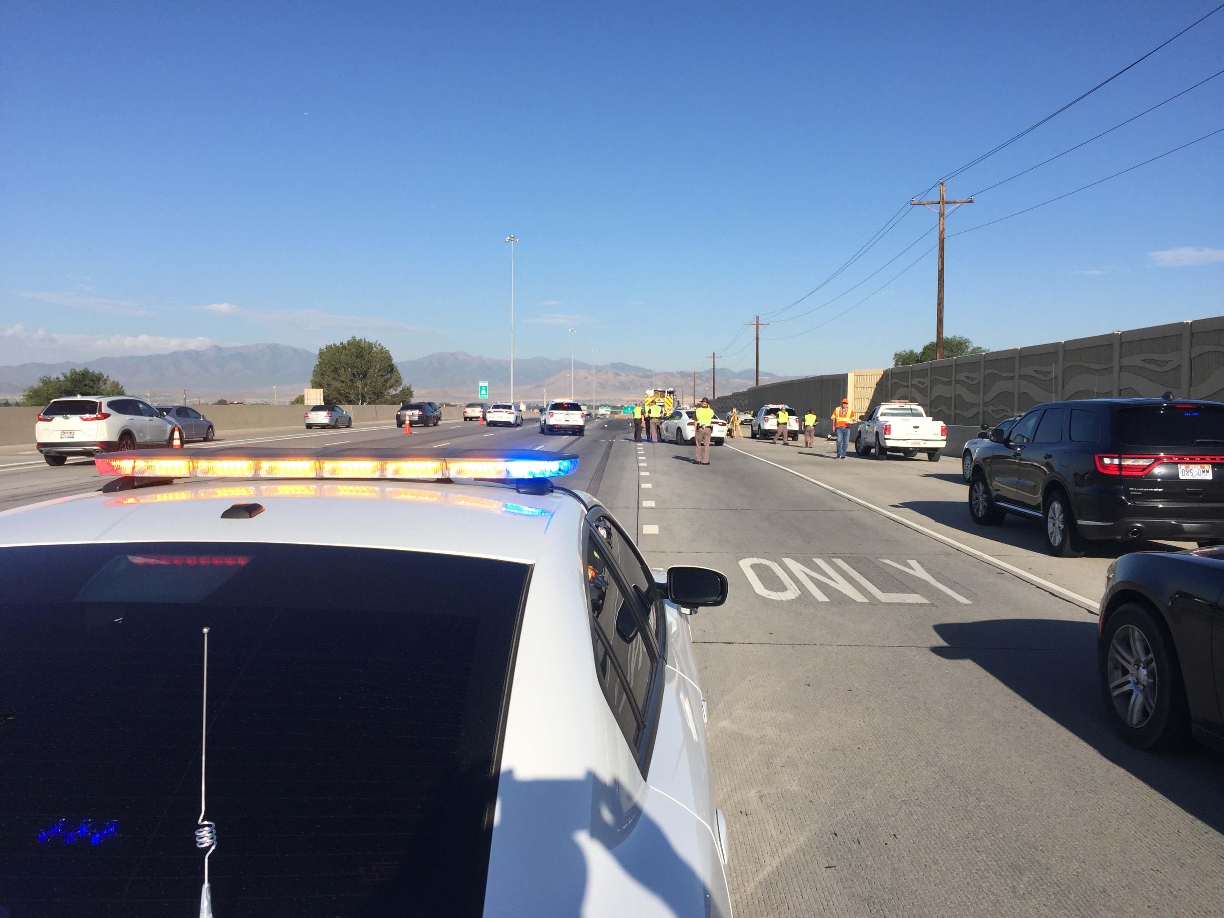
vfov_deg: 48.2
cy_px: 459
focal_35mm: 29
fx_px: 1025
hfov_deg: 61.7
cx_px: 612
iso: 32
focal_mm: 4.15
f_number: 2.2
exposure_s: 1/2475
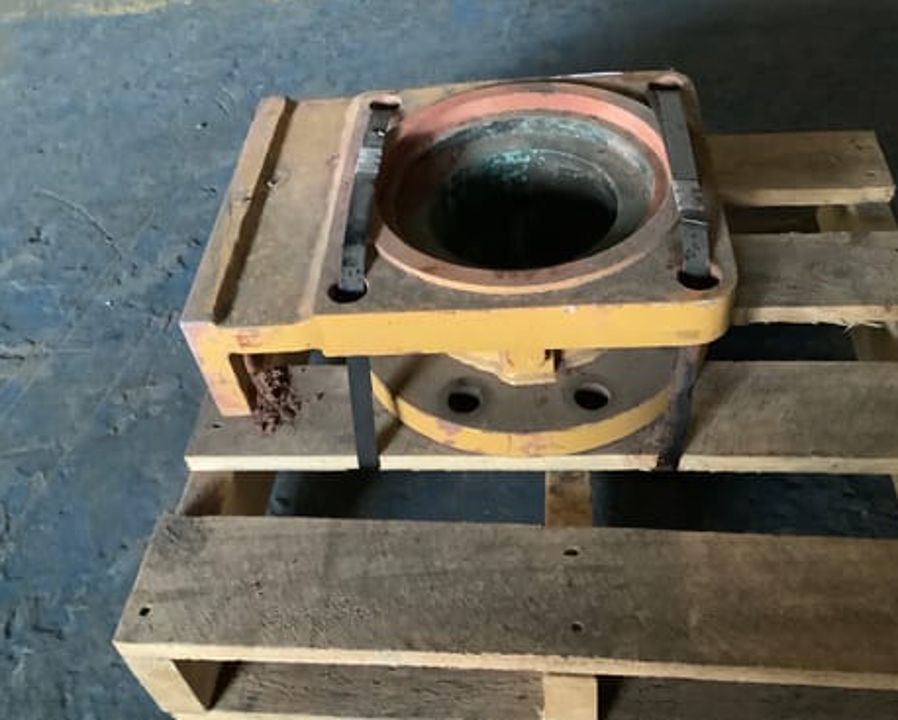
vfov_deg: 44.6
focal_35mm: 33
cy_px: 364
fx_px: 878
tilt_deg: -45.1
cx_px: 455
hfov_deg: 54.2
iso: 400
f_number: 2.4
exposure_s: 1/25
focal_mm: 3.3
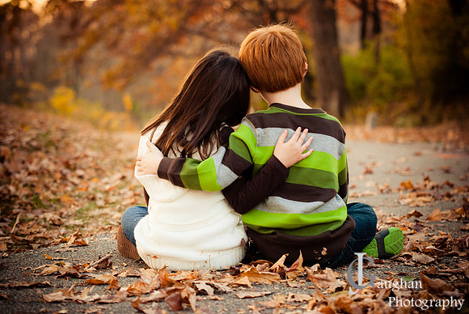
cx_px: 234
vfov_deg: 13.1
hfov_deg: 19.4
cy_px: 157
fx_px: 1369
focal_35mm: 105
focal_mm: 70
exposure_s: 1/160
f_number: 2.8
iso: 250
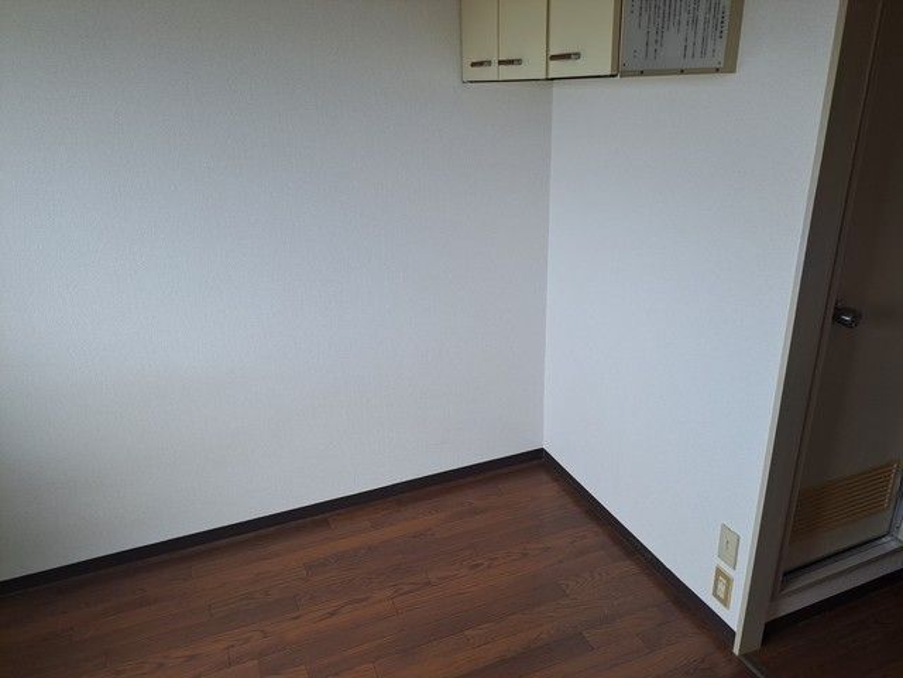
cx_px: 452
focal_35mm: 24
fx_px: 626
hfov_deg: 71.6
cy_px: 339
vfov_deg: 56.8
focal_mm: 5.23
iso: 50
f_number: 1.8
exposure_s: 1/100
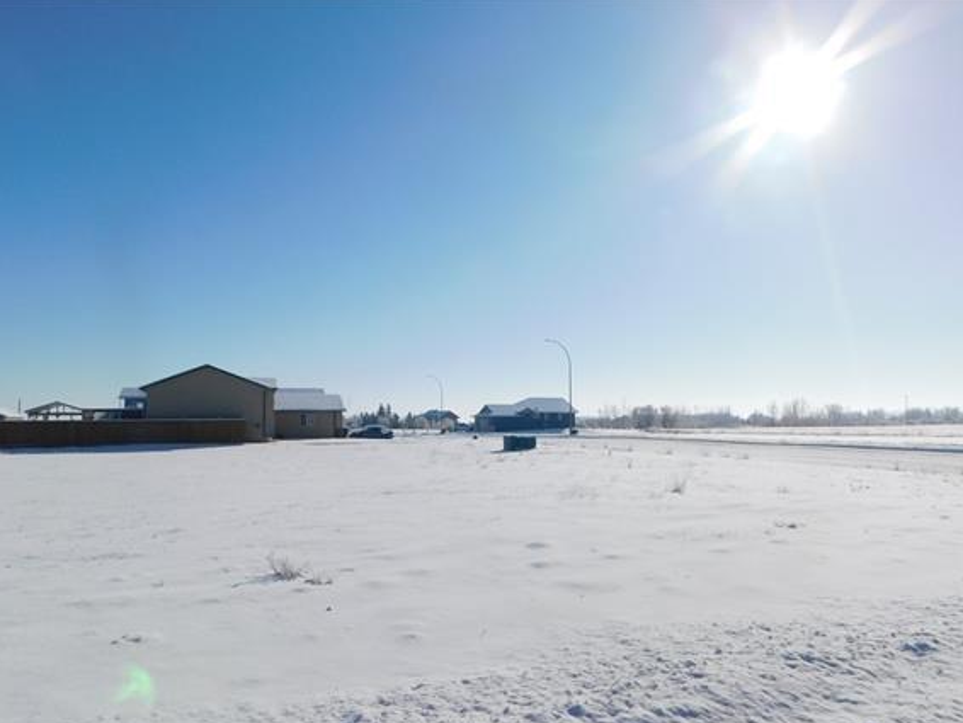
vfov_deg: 53.0
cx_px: 476
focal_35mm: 26
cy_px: 405
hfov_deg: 67.3
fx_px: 724
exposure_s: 1/1500
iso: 125
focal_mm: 4
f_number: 6
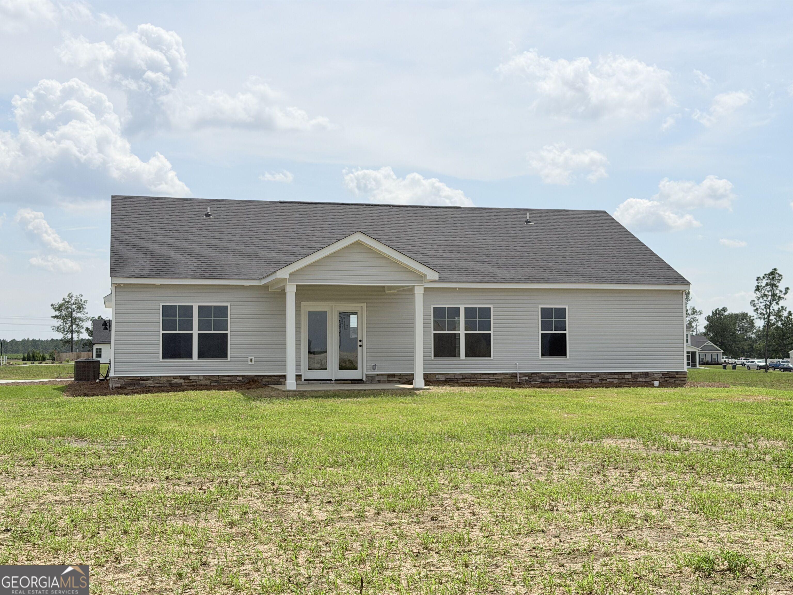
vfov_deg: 30.3
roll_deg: +0.6
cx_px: 396
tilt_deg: +2.6
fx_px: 1100
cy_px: 298
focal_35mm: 48
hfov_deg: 39.7
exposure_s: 1/9901
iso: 64
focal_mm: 6.76
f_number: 1.78
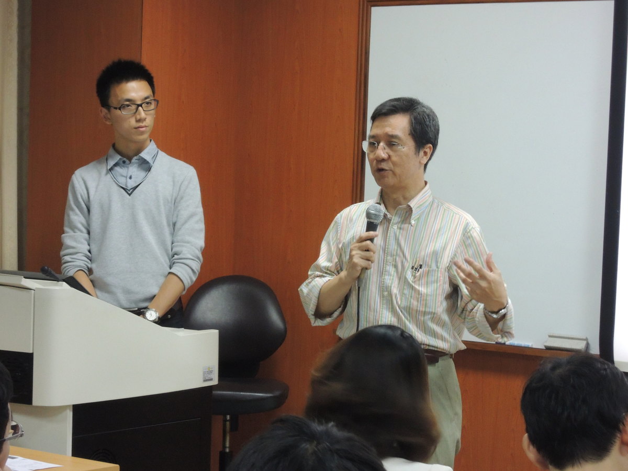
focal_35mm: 100
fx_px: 1814
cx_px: 314
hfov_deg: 19.6
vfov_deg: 14.8
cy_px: 236
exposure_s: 1/15
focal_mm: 17.9
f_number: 5.5
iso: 800
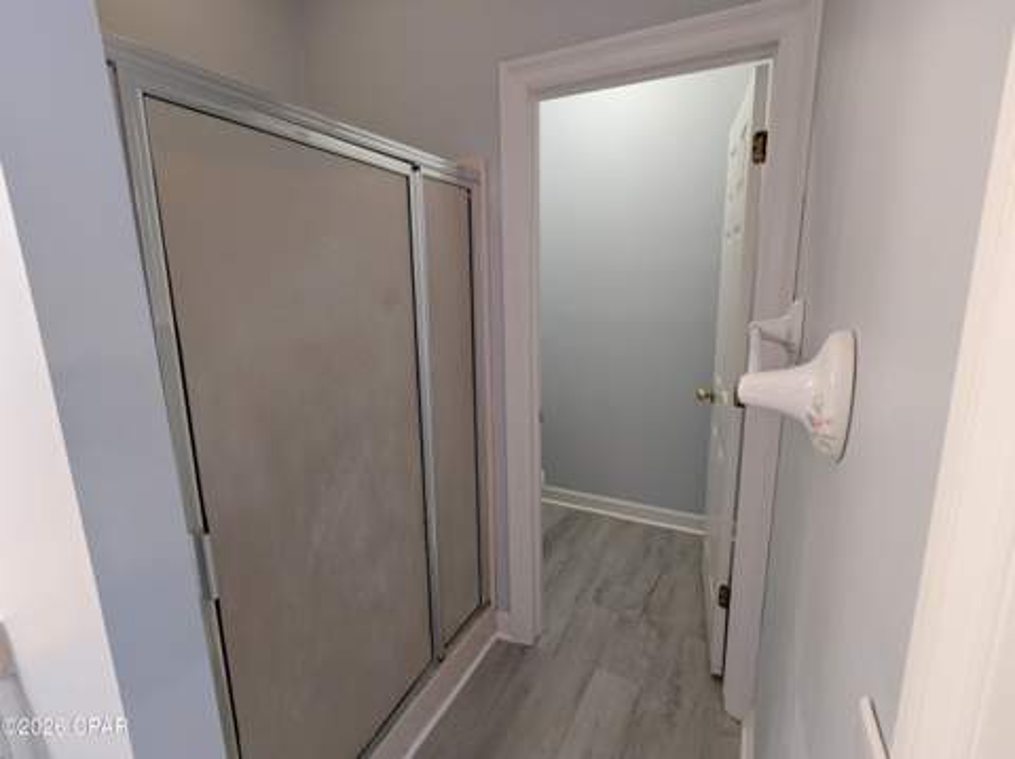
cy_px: 380
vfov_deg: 78.0
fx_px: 469
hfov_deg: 94.6
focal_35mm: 16
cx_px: 508
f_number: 2.2
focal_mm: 2.35
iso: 409
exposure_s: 1/60
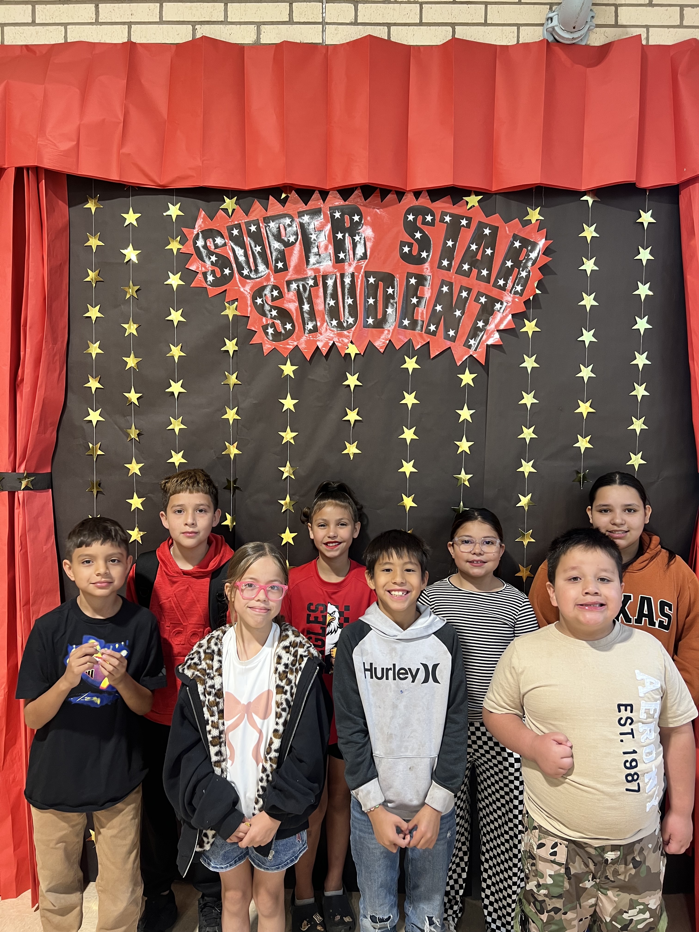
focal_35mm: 26
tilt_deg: -3.6
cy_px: 466
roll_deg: -0.8
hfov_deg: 53.1
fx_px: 700
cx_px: 350
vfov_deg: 67.3
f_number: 1.5
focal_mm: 5.7
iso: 80
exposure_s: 1/60
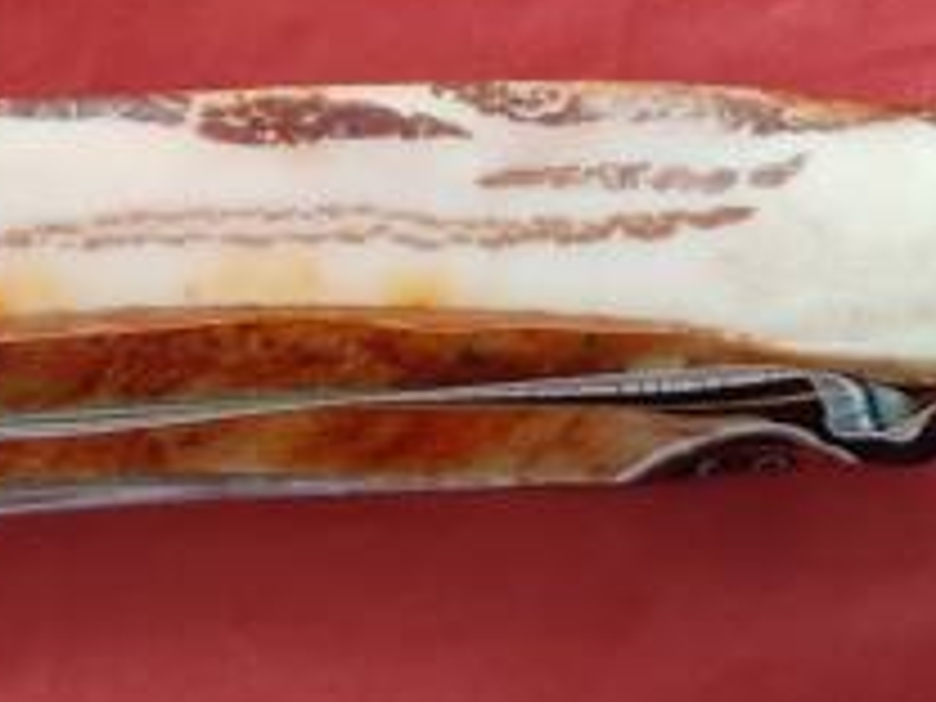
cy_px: 230
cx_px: 130
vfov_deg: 19.6
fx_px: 2028
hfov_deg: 25.3
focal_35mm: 75
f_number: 1.7
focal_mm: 3.93
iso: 500
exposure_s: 1/20
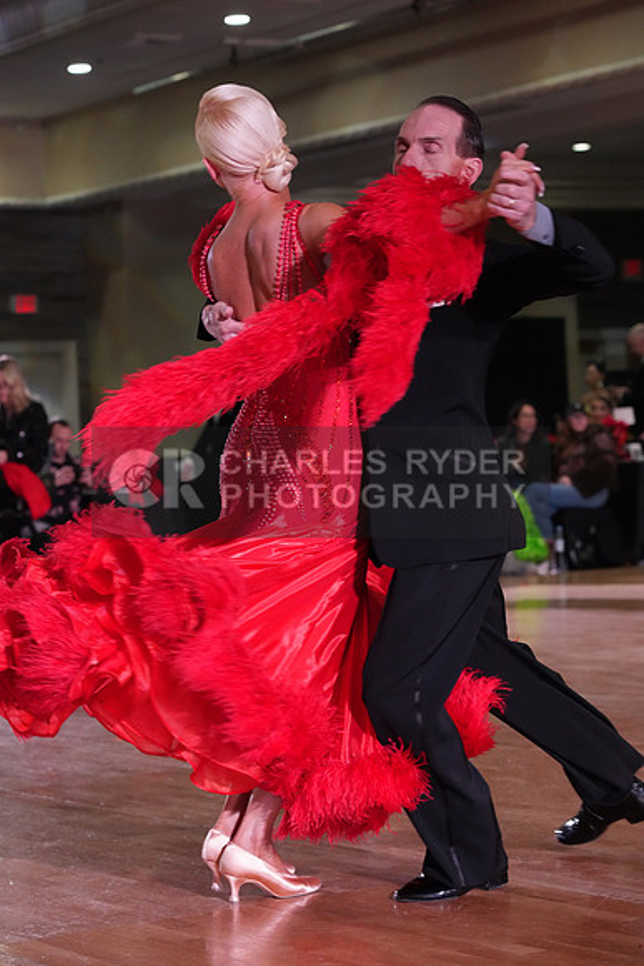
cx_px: 322
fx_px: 2628
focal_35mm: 98
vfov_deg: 20.8
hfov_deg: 14.0
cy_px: 483
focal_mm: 98
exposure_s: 1/320
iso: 5000
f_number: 5.6
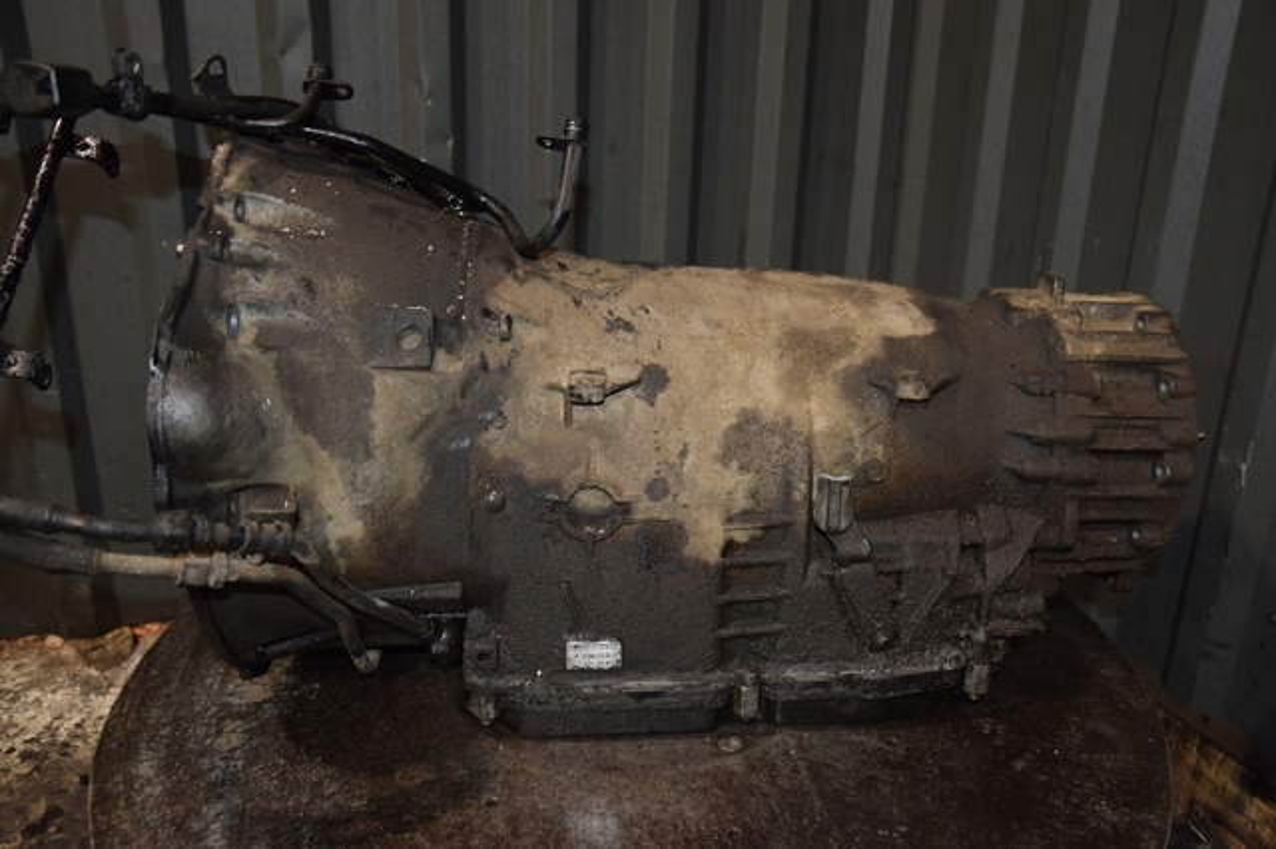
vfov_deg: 39.9
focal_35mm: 33
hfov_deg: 57.2
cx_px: 638
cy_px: 424
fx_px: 1169
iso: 800
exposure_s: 1/60
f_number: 5
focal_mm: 22
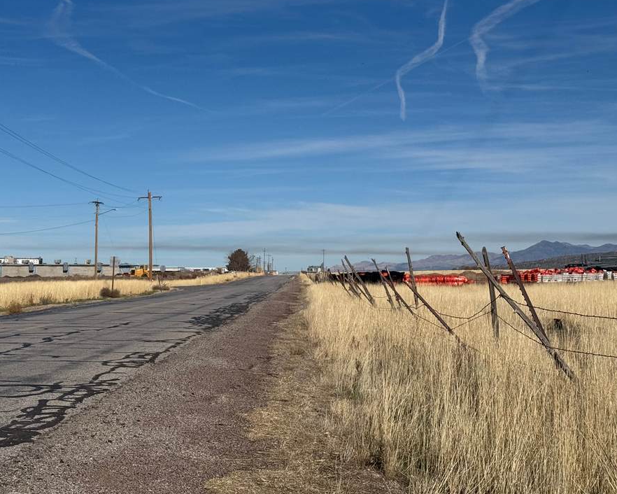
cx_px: 267
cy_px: 214
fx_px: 1242
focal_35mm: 68
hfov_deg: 27.9
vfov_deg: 22.5
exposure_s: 1/15385
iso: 80
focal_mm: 6.76
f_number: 1.78
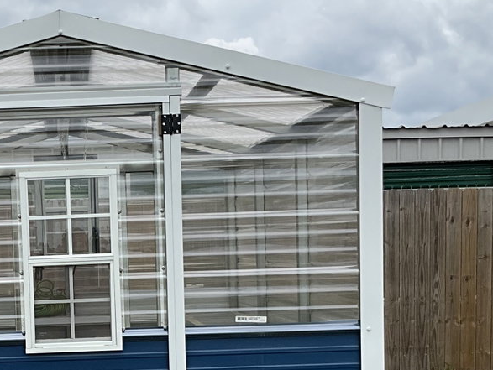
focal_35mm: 79
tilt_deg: -4.9
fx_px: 1126
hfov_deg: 24.1
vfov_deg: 18.4
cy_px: 322
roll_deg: +0.7
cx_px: 70
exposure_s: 1/2427
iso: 25
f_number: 1.8
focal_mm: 3
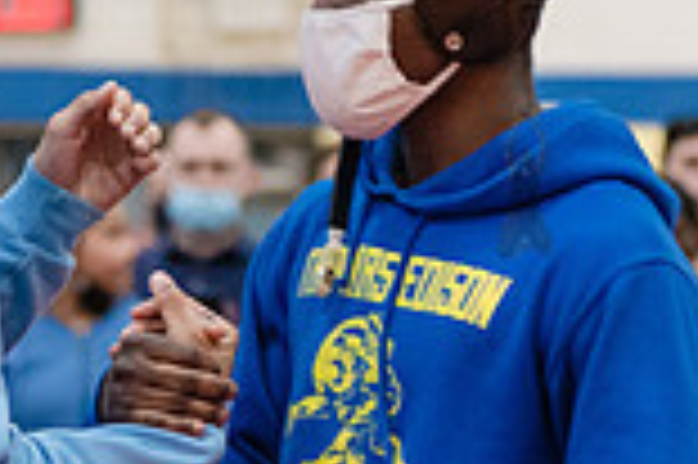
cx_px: -59
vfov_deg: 4.5
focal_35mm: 303
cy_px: 394
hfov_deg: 6.8
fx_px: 5869
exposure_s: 1/400
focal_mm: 80
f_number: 3.5
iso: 4000
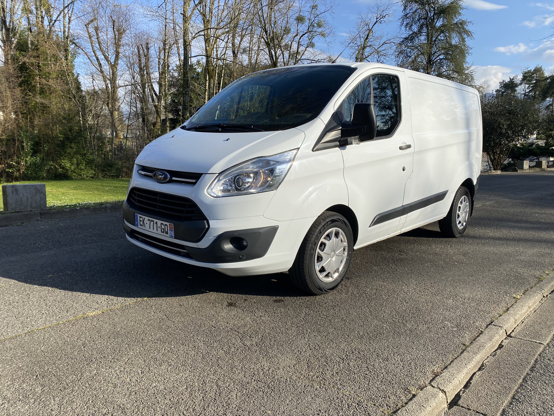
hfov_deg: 67.3
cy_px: 208
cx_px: 277
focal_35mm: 26
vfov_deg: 53.1
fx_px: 416
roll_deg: +0.1
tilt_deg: -10.9
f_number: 1.8
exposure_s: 1/2410
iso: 32
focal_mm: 4.25
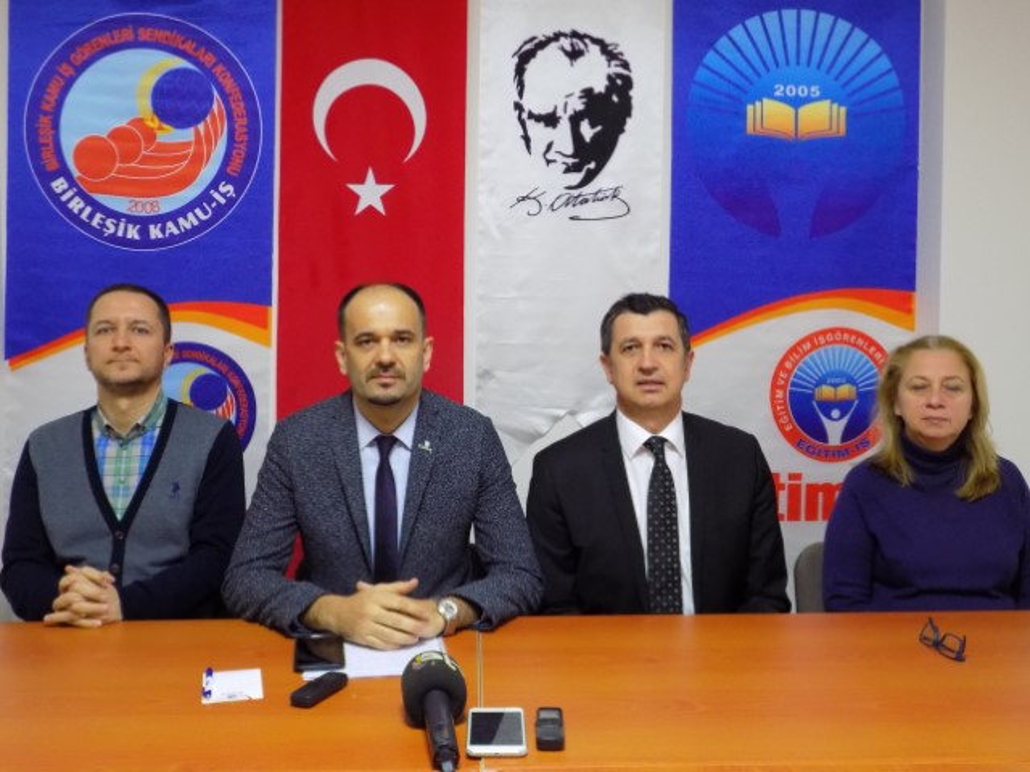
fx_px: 1012
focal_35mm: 34
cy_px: 386
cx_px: 515
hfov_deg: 54.0
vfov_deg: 41.8
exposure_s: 1/15
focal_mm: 6.1
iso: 400
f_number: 3.4
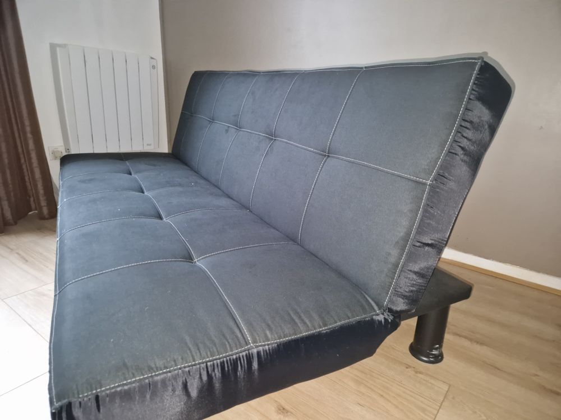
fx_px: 373
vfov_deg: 58.9
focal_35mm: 23
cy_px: 210
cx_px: 280
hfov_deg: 73.9
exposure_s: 1/25
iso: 1250
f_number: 1.8
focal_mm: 5.4
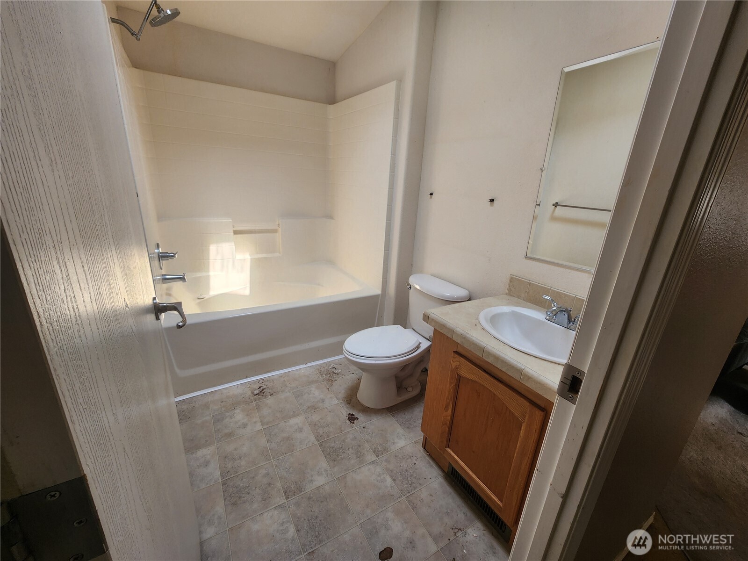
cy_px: 280
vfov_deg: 89.9
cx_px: 374
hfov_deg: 106.2
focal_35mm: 13
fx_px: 281
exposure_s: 1/60
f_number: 2.2
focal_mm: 2.2
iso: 64
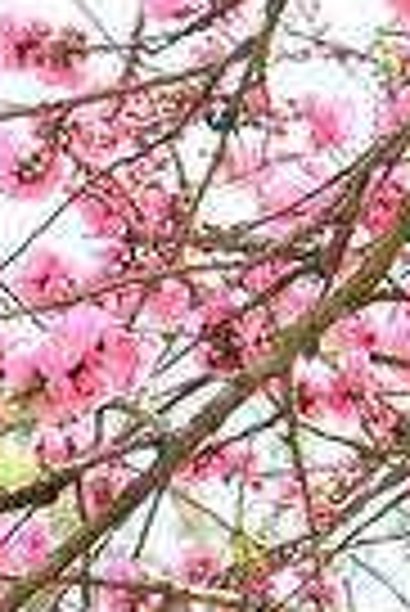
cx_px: 311
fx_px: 3527
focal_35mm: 207
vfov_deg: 9.9
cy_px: 418
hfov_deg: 6.6
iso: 200
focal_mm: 44
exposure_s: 1/200
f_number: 5
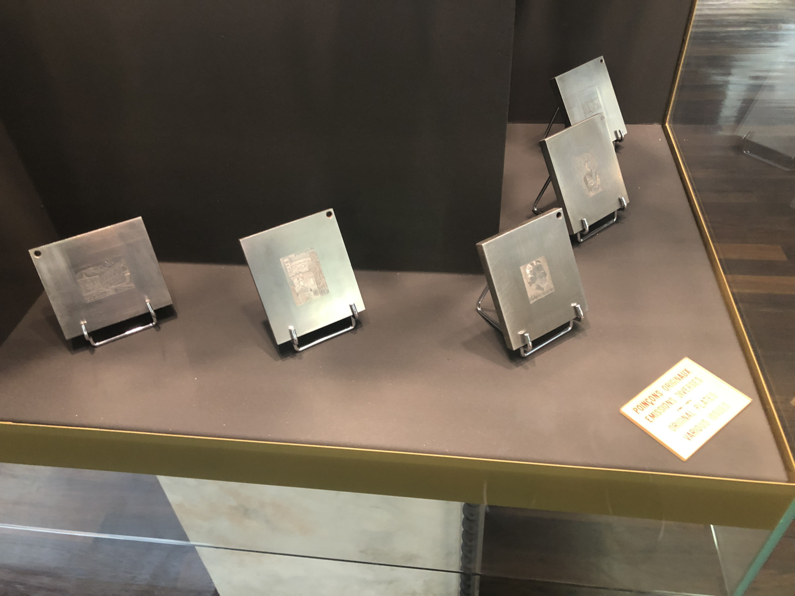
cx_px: 398
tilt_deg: -41.9
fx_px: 643
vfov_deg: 49.7
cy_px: 298
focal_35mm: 28
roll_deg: +4.6
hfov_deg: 63.4
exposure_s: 1/9
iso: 100
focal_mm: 3.99
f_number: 1.8
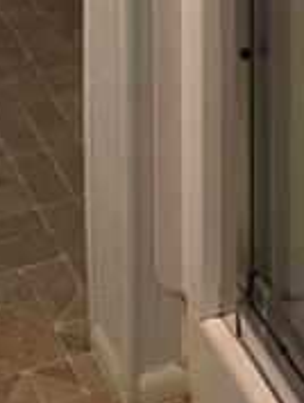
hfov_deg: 9.6
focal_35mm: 155
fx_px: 1811
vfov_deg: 9.9
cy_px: -768
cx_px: 59
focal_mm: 6.25
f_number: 1.7
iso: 125
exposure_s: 1/180
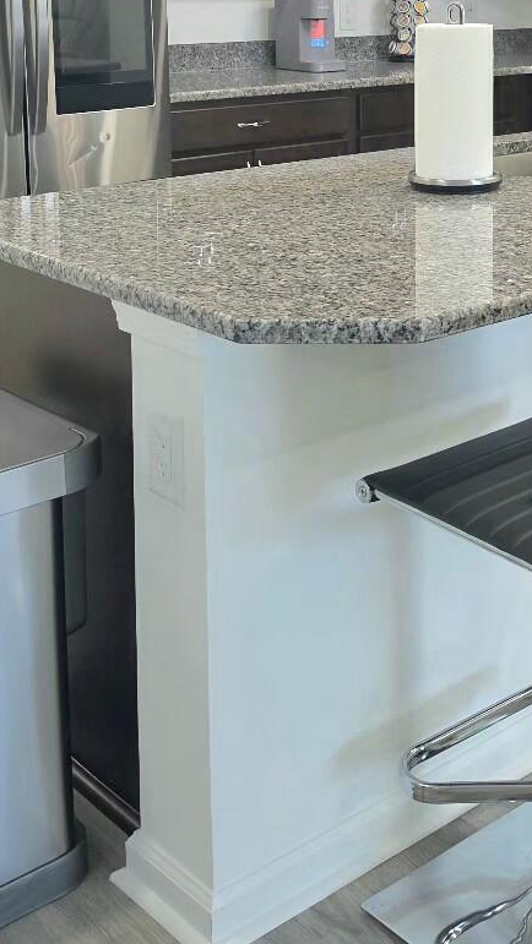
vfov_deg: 37.6
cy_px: 121
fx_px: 1303
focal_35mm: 52
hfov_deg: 22.5
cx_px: 488
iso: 125
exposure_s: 1/120
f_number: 1.4
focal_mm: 6.5
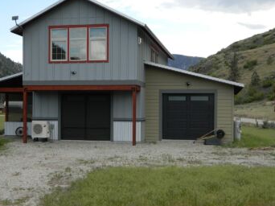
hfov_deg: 34.9
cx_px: 129
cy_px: 113
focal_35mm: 55
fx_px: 437
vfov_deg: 26.5
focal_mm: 8.4
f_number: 3.6
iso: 80
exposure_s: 1/250
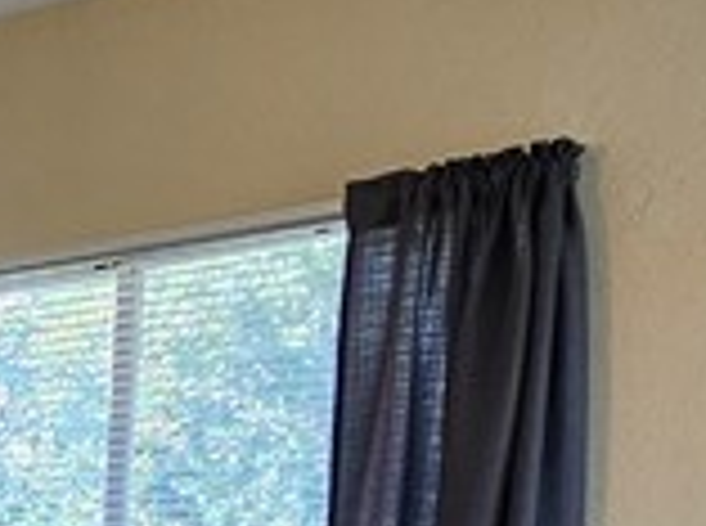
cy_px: 832
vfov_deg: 15.7
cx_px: -818
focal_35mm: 85
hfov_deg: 16.1
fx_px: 1730
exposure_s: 1/60
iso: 80
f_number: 2.2
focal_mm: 2.2
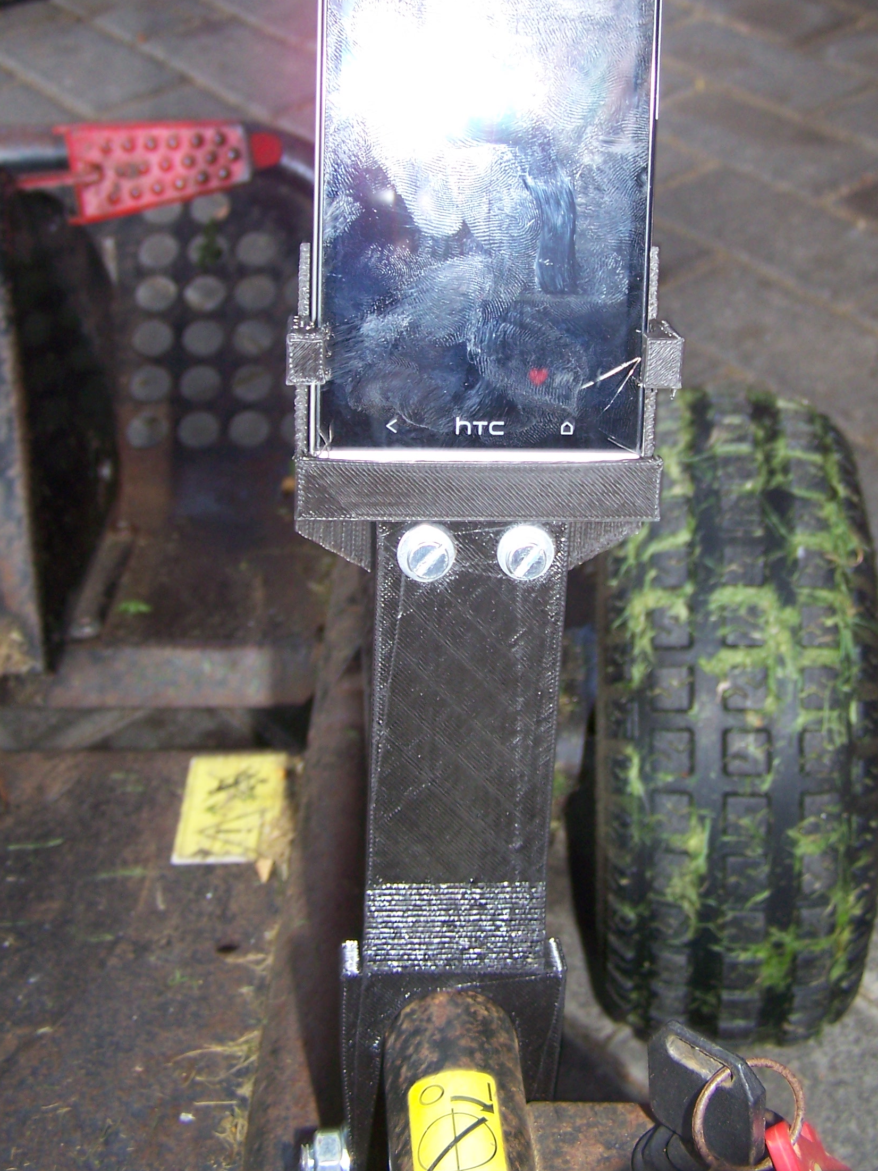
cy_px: 394
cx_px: 496
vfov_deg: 35.8
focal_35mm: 53
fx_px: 1793
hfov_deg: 27.5
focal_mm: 6.3
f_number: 2.8
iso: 80
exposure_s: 1/60
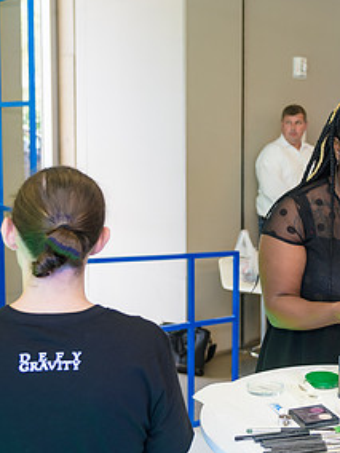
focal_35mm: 55
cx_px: 284
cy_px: 189
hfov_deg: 26.0
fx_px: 720
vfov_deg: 34.9
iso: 400
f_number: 3.2
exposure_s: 1/125
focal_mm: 28
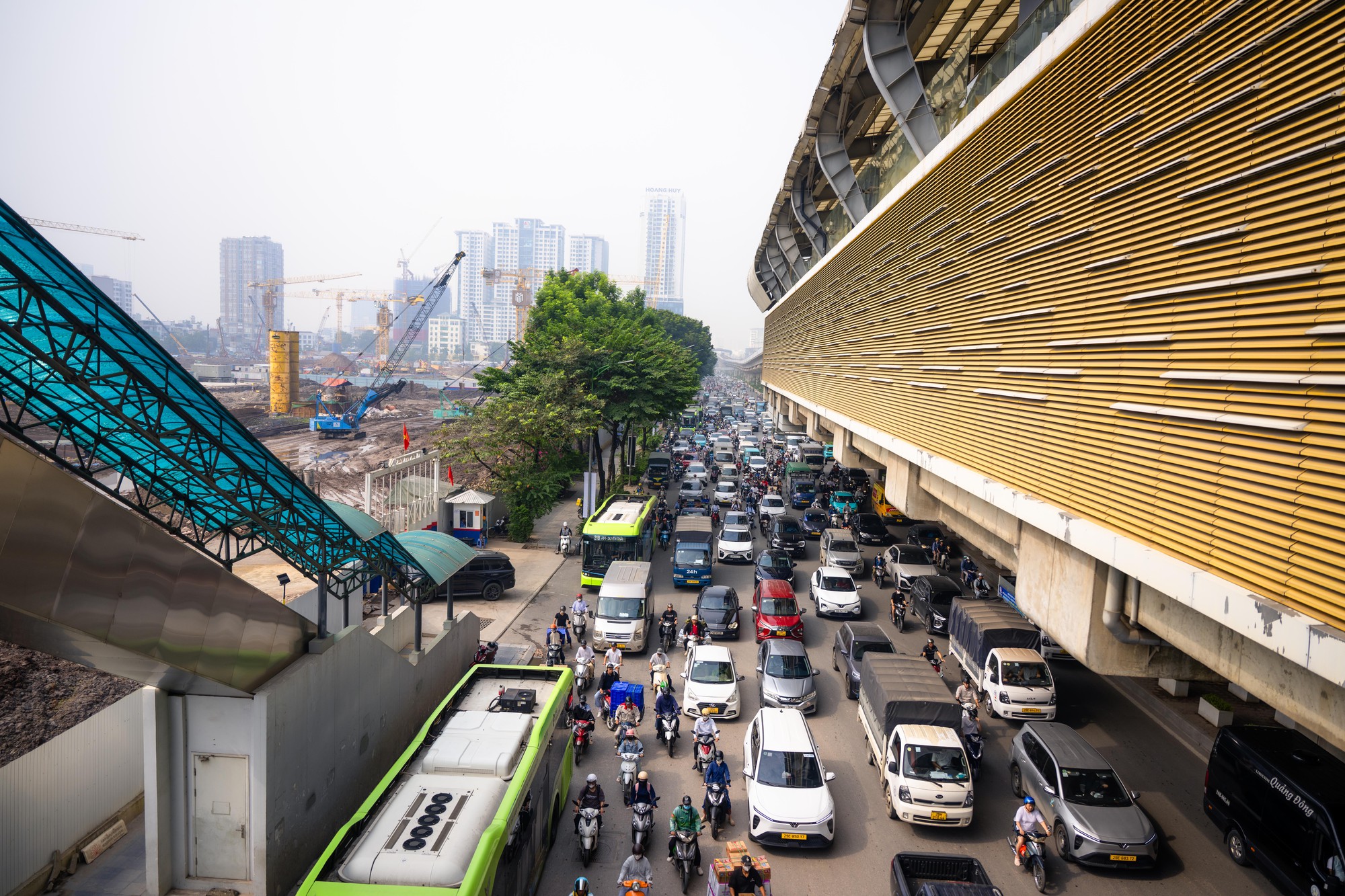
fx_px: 897
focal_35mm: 24
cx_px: 672
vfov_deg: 53.1
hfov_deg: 73.7
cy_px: 448
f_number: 2.8
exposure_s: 1/1000
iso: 80
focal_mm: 24
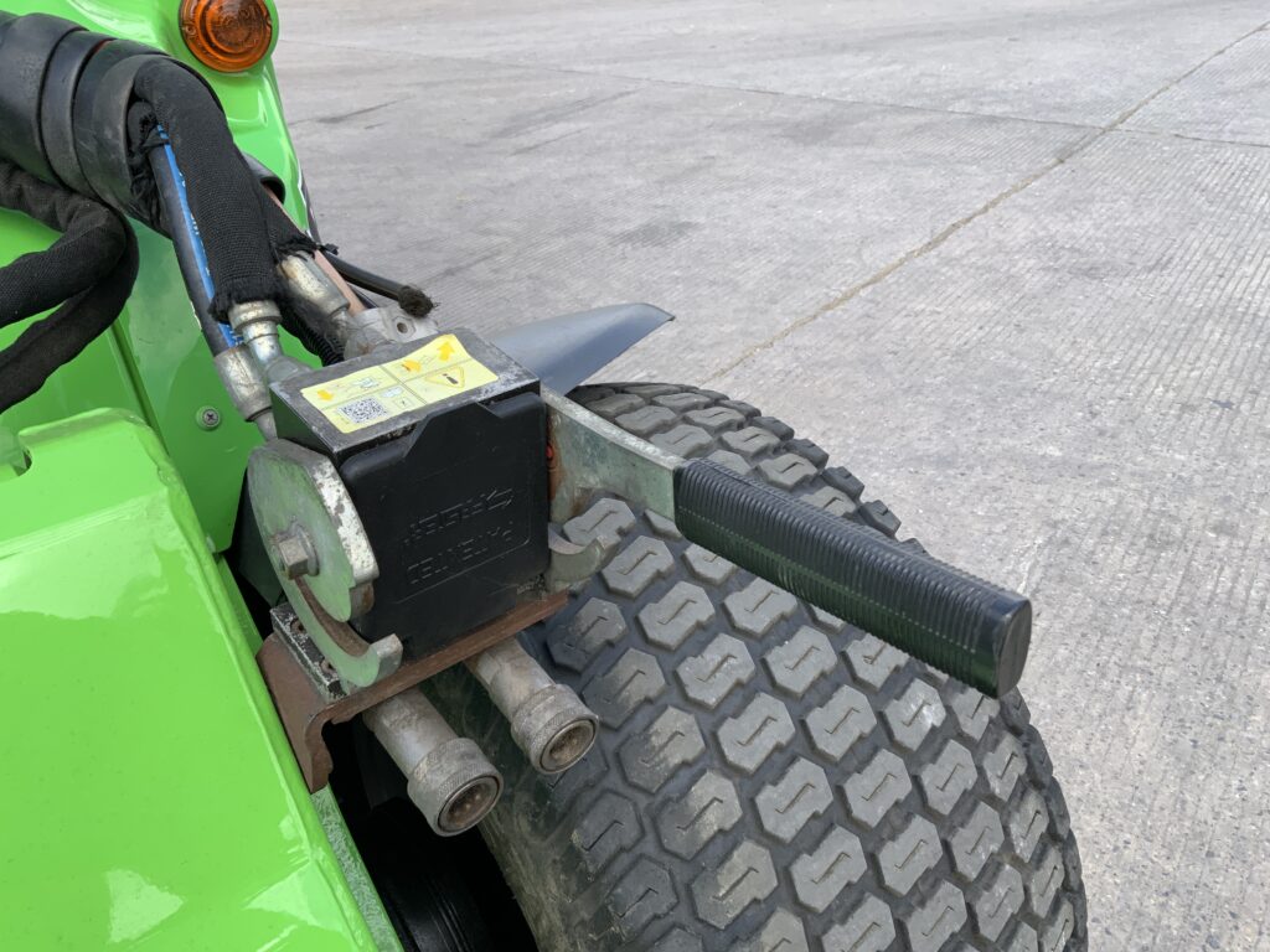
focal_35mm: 29
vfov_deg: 48.2
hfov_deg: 61.7
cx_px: 635
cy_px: 476
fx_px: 1064
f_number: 1.8
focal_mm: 3
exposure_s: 1/504
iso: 16
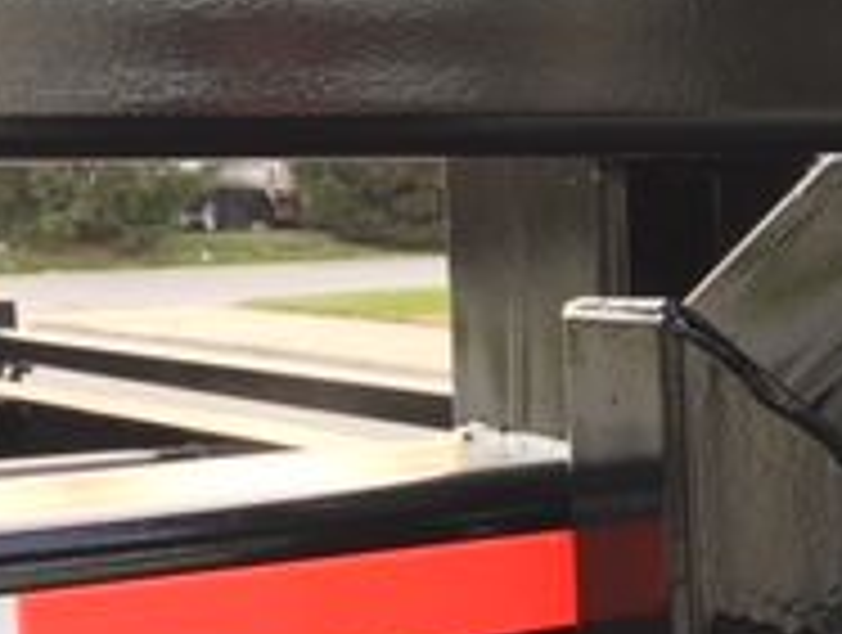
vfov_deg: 15.0
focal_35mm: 99
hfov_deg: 18.3
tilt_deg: -5.6
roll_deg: +1.4
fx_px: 2413
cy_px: 405
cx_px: 1117
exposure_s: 1/120
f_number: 2.2
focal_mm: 4.15
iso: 32
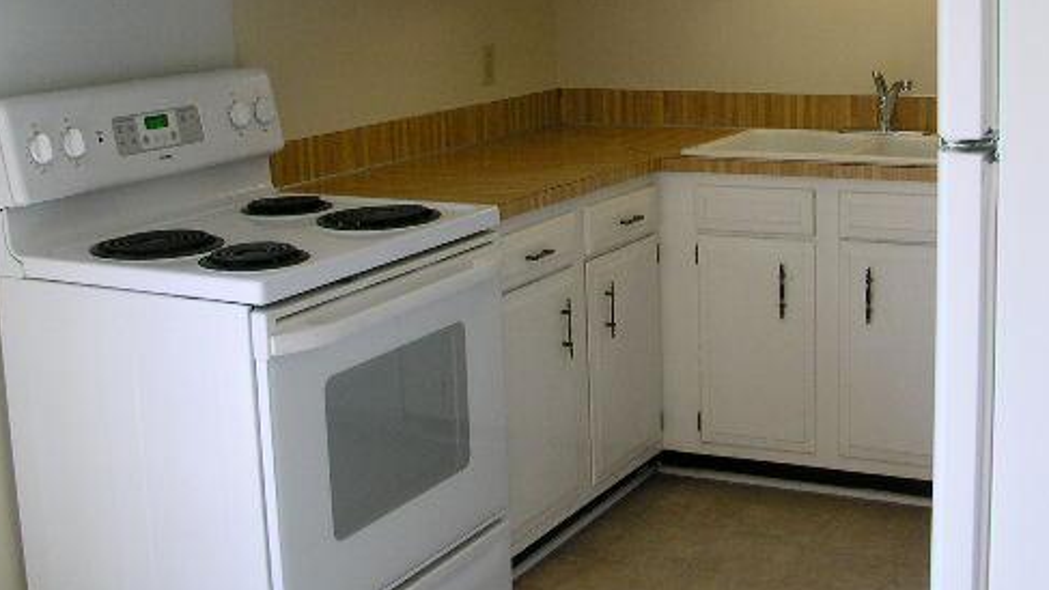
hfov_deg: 39.1
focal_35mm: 53
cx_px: 612
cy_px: 129
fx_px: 1474
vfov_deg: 22.4
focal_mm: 5.6
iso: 100
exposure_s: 1/44.8
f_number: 2.7
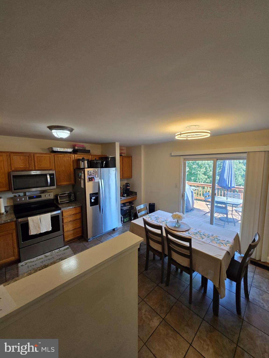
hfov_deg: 89.9
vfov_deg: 106.2
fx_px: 135
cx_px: 134
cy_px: 179
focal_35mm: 13
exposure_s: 1/60
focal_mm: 1.7
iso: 100
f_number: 2.2
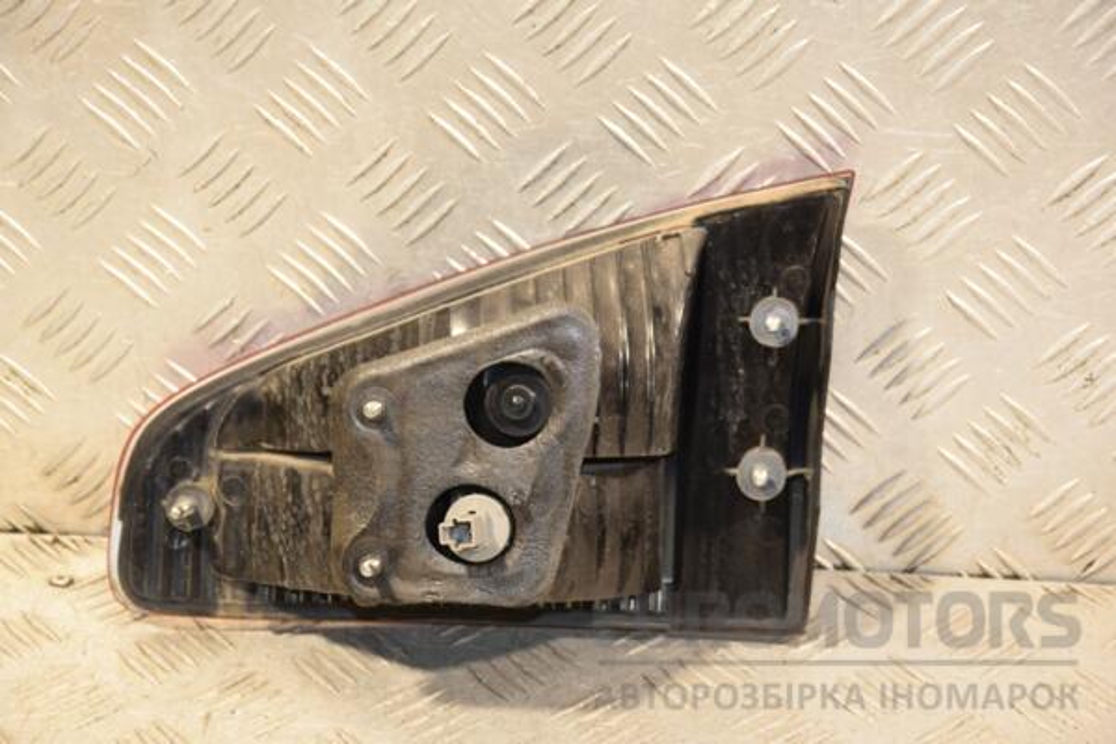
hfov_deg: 19.5
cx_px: 558
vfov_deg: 13.0
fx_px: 3255
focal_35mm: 105
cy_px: 372
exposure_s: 1/100
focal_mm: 70
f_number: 5.3
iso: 800
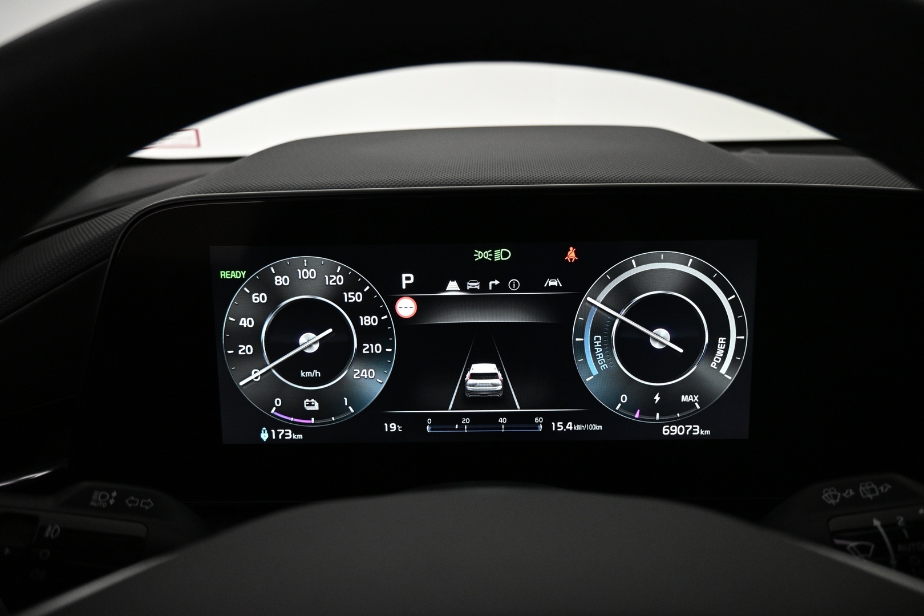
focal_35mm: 24
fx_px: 616
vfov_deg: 53.1
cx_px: 462
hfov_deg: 73.7
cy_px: 308
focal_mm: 16
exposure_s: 1/125
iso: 1600
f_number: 3.5
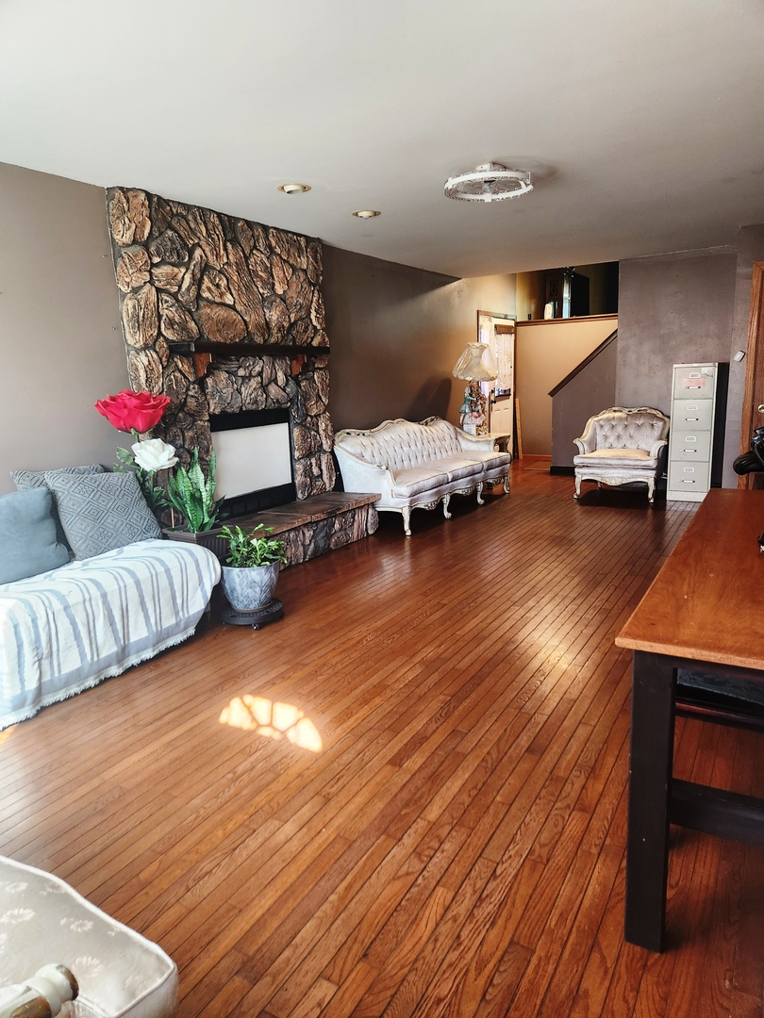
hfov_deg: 58.9
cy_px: 509
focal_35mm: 23
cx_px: 382
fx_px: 677
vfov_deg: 73.9
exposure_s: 1/120
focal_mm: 5.4
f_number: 1.8
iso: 320
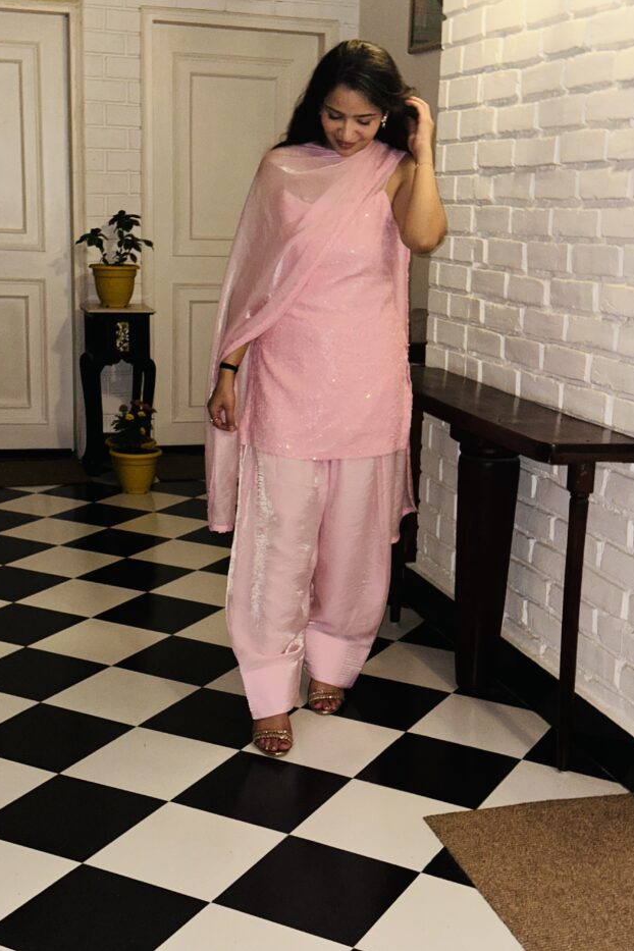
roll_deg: -1.6
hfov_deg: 27.0
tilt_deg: -11.9
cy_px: 476
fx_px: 1321
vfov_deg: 39.6
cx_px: 329
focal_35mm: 50
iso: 80
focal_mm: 6.86
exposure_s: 1/13
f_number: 1.78
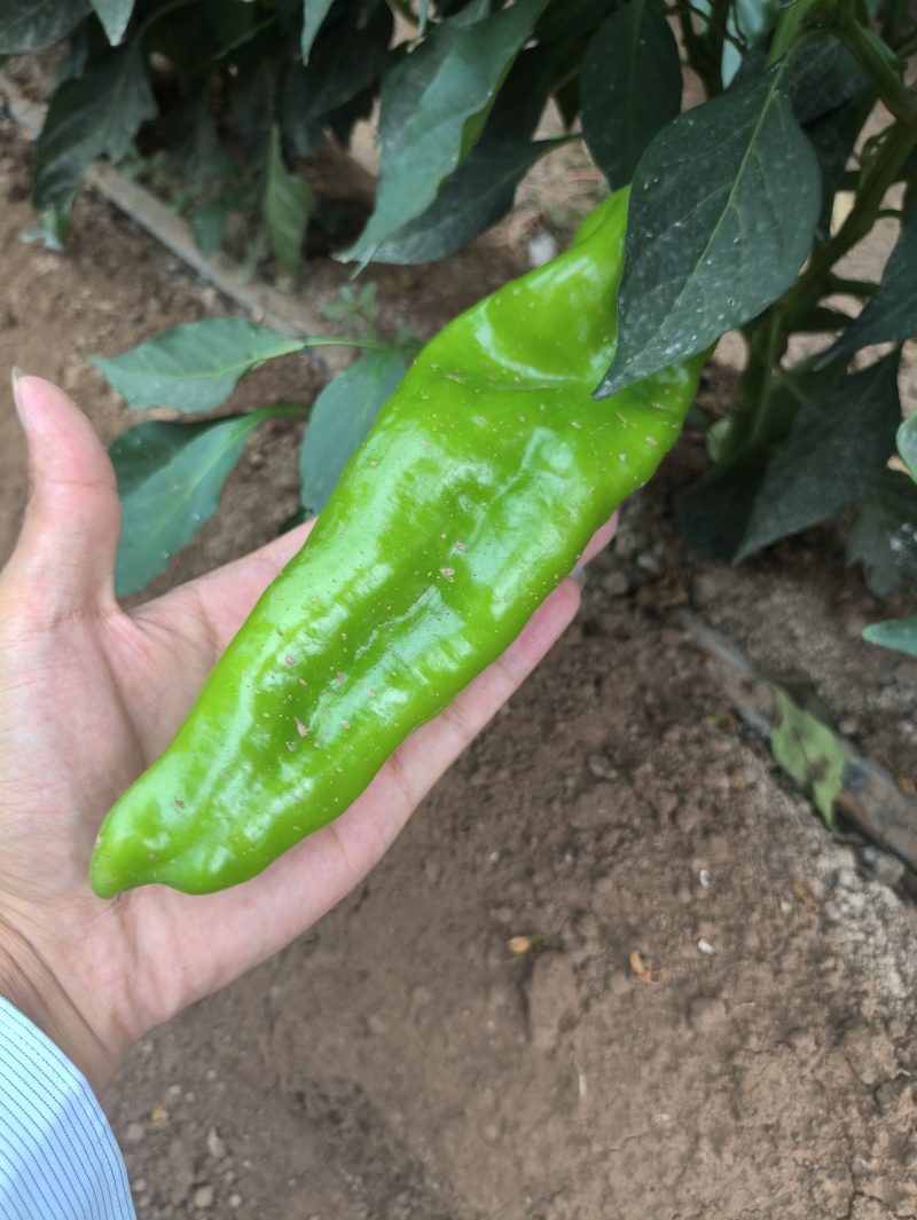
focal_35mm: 23
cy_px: 610
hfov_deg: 58.9
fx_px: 812
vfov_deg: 73.9
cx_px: 458
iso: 74
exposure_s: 1/50
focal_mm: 4.69
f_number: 1.79
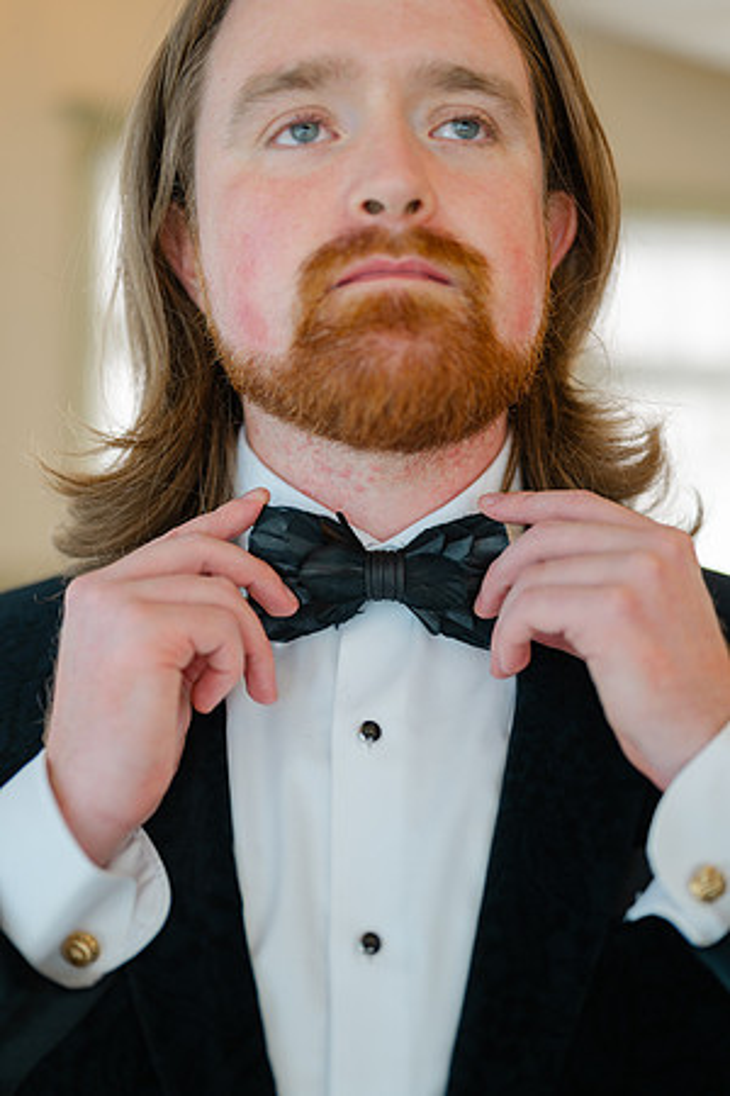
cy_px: 548
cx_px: 365
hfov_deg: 27.0
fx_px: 1521
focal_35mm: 50
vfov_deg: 39.6
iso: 90
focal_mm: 50
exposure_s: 1/125
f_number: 1.8
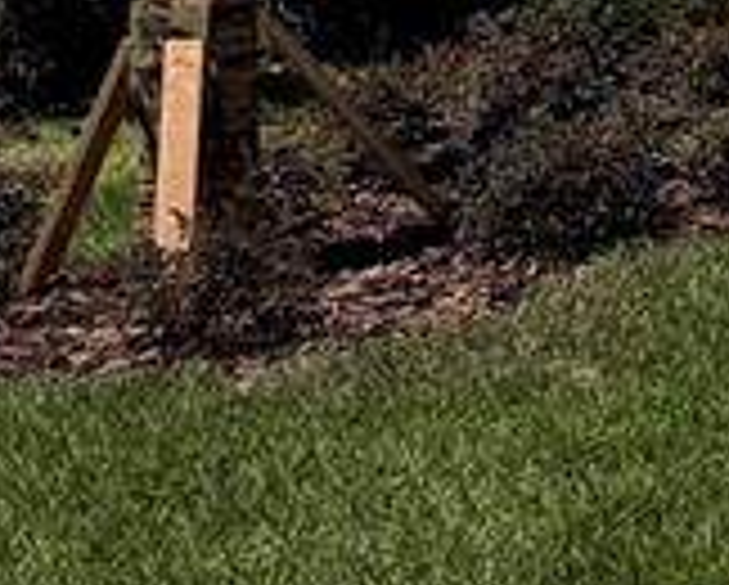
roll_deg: +1.1
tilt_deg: +6.4
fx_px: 3197
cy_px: -508
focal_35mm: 148
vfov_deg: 9.8
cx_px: 2128
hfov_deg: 10.0
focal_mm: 6.76
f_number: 1.78
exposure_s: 1/11905
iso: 80
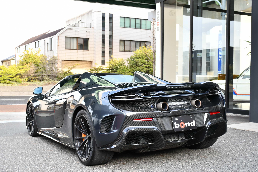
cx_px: 129
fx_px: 344
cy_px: 86
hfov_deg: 41.1
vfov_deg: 28.1
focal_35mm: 48
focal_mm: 32
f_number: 5.6
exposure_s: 1/125
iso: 400
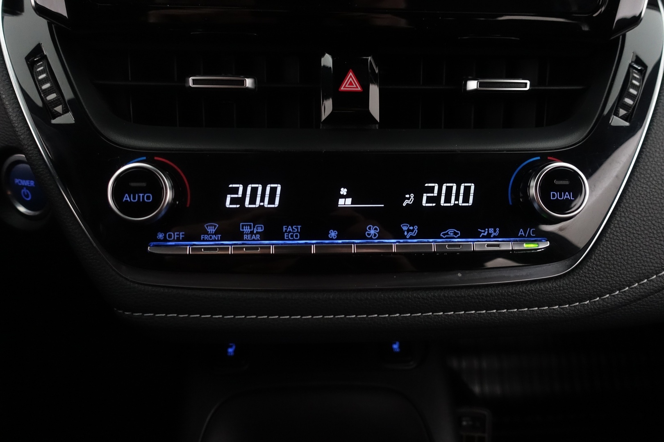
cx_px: 332
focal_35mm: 24
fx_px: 443
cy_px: 221
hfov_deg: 73.7
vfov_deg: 53.1
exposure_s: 1/40
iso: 1000
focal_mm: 8.8
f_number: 2.5
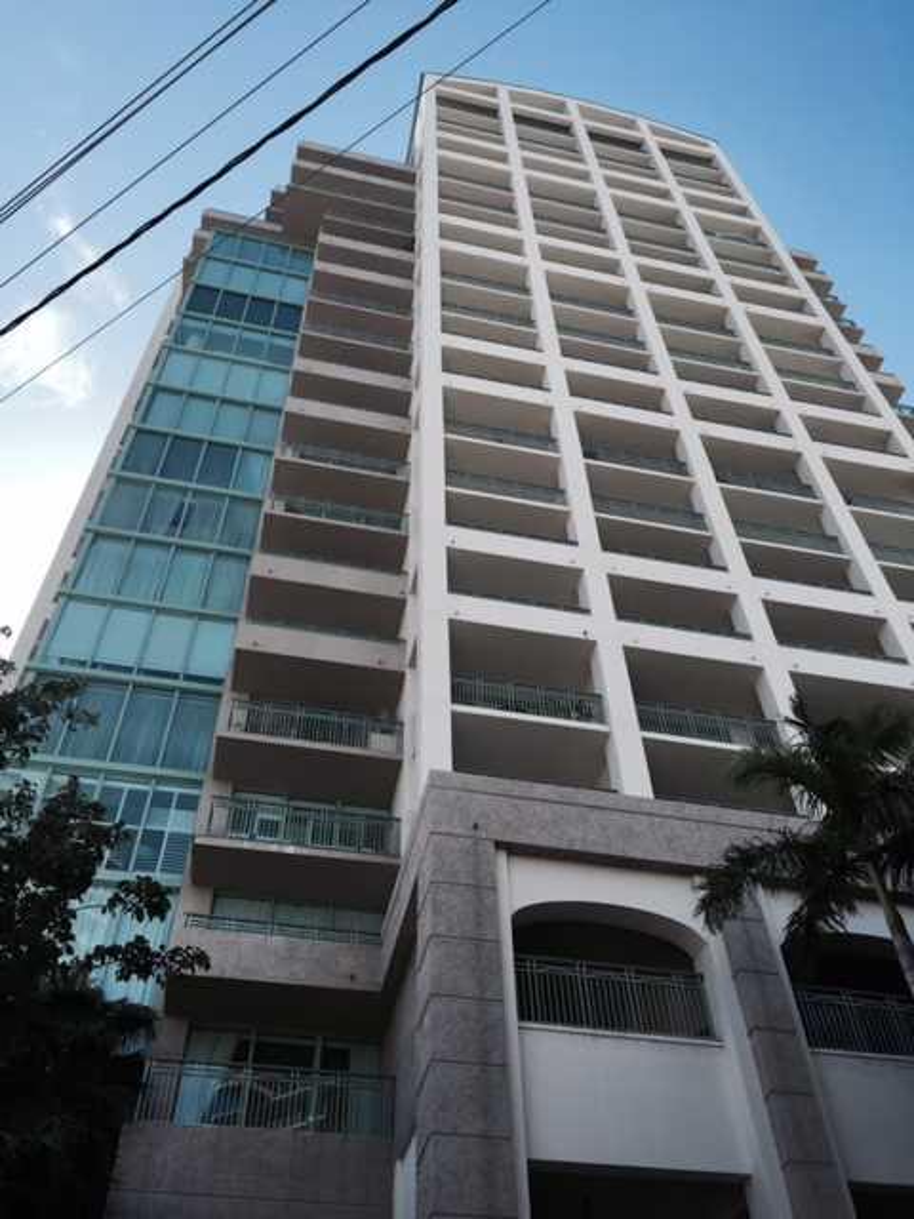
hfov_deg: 48.2
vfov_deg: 61.7
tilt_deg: +50.6
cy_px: 610
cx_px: 457
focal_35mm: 29
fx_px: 1021
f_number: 2.2
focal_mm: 4.15
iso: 32
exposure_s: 1/807
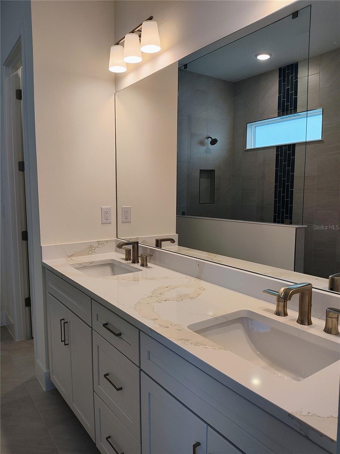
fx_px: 327
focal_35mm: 25
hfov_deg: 54.9
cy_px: 227
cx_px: 170
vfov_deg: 69.4
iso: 100
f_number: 1.5
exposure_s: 1/203
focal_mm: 4.15
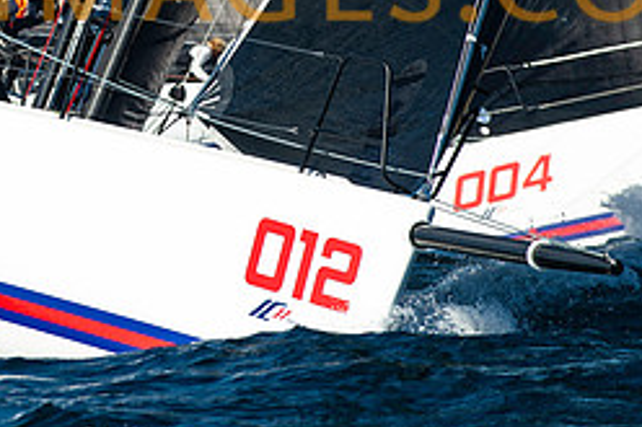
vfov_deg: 3.4
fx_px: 7289
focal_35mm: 409
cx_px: 13
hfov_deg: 5.0
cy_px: -31
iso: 250
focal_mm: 175
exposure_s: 1/2000
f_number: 5
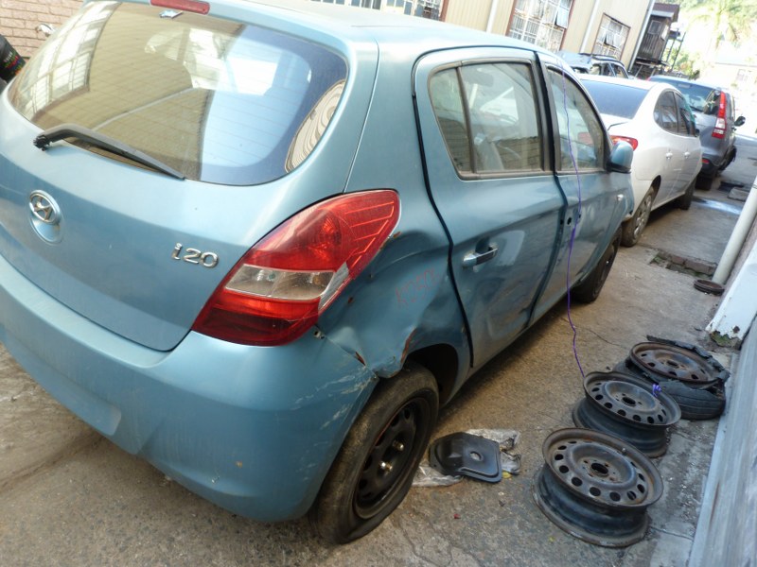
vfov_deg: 54.9
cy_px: 284
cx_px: 378
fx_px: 547
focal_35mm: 25
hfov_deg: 69.4
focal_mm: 4.5
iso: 100
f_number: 2.8
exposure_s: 1/60
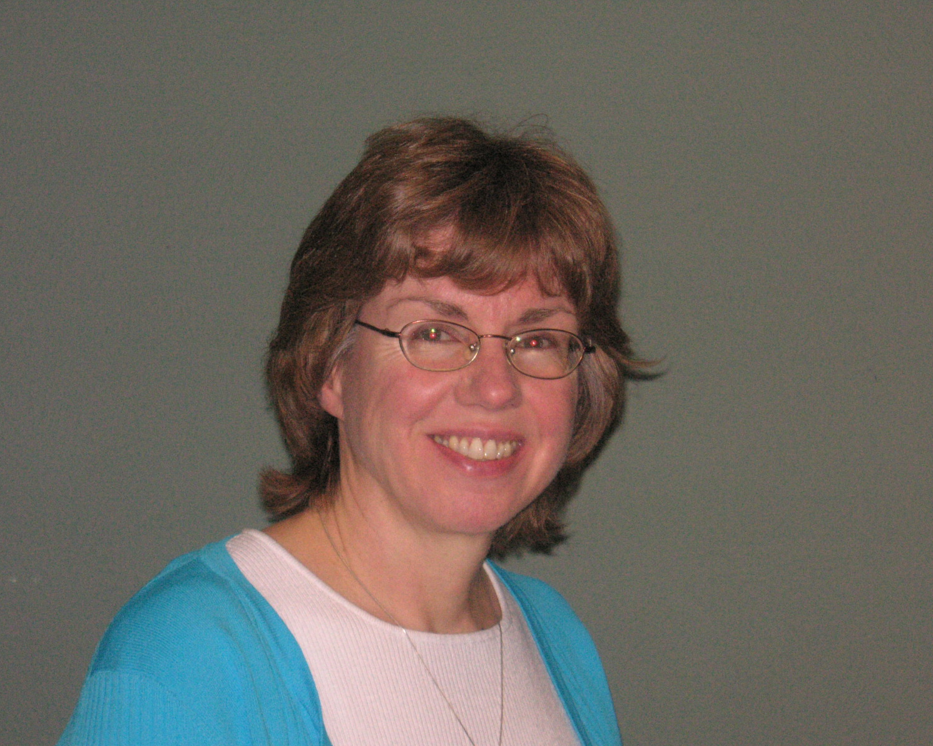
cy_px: 373
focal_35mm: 110
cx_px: 469
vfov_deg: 14.0
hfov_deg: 17.5
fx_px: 3038
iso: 160
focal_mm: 17.1
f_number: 5
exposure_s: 1/105
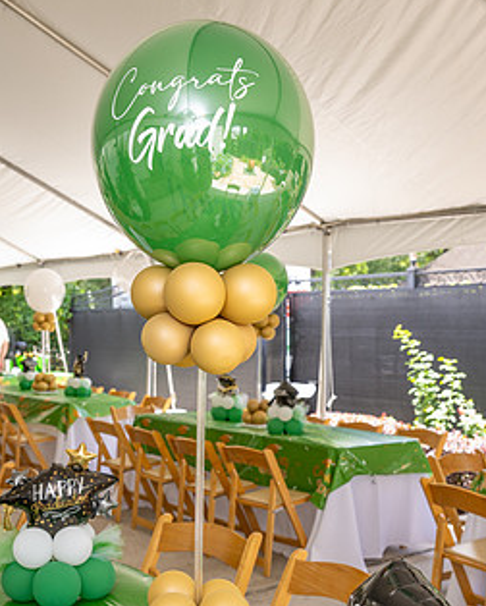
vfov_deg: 39.1
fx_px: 843
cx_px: 241
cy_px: 394
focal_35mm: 47
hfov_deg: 32.1
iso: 250
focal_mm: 35
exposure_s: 1/80
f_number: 5.6
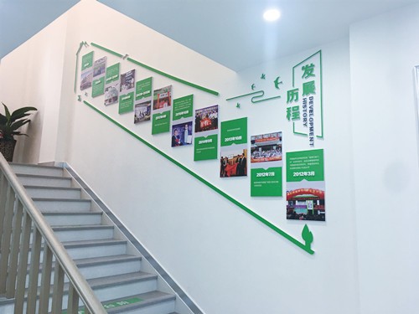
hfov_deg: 61.7
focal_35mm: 29
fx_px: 351
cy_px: 157
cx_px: 210
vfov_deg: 48.2
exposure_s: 1/30
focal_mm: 4.15
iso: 25
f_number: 2.2
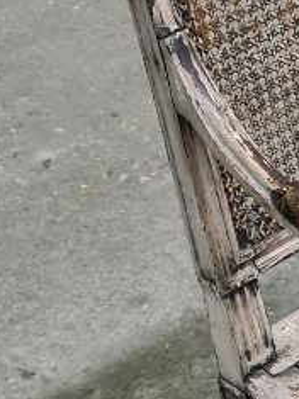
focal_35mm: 133
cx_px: 443
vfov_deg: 14.8
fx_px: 1533
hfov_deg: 10.7
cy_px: 307
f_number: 1.8
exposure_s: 1/25
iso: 640
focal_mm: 5.4
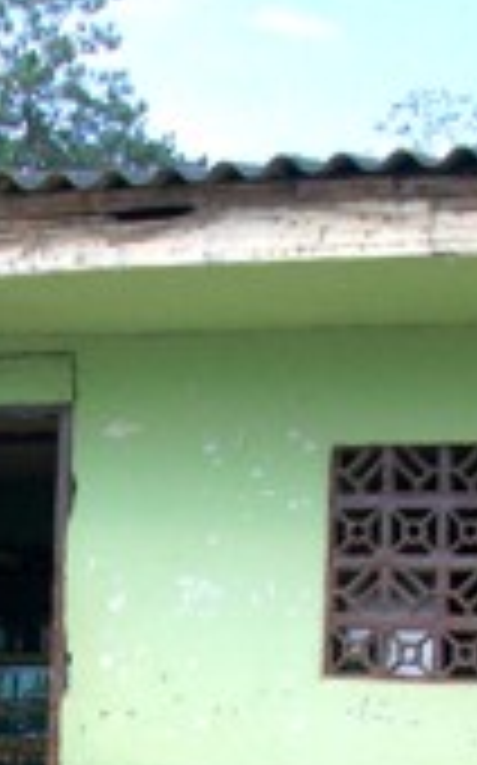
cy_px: 812
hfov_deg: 12.7
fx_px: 2083
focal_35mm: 100
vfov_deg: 20.0
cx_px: -112
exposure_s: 1/400
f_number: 2.8
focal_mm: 5.7
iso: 64
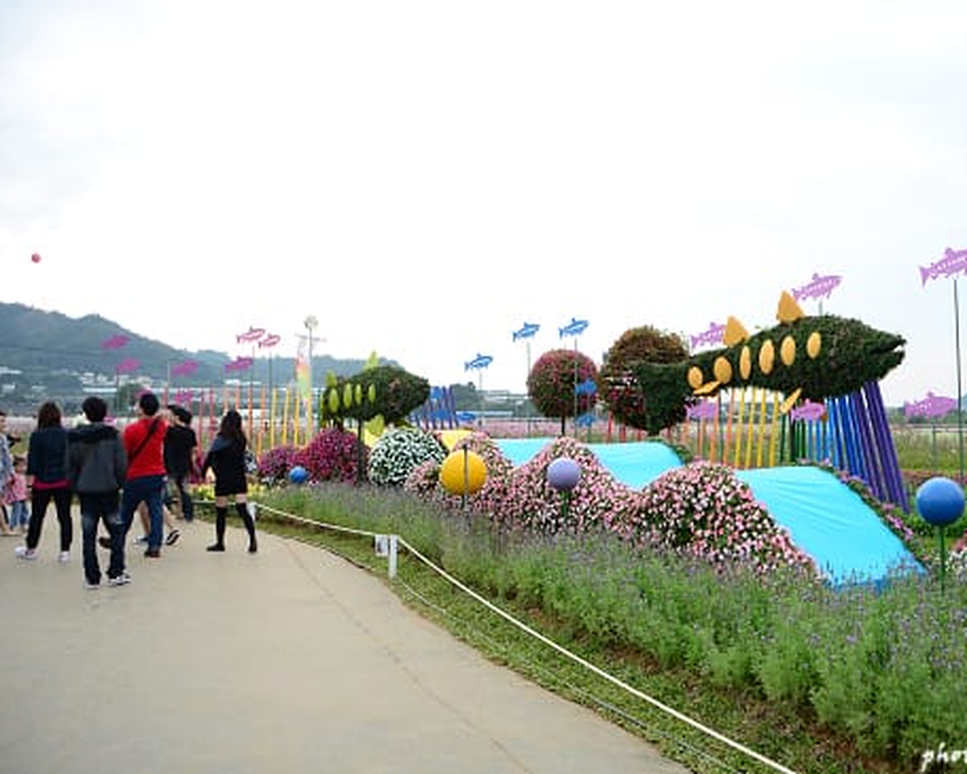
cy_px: 384
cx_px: 575
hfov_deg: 56.8
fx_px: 887
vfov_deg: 47.1
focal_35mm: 31
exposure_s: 1/800
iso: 400
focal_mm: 18
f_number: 4
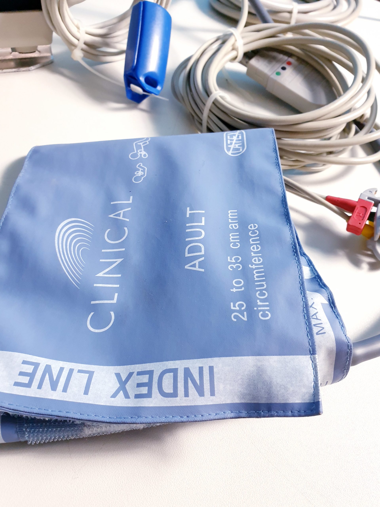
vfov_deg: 67.3
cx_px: 190
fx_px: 381
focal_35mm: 26
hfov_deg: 53.1
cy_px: 254
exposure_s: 1/50
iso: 200
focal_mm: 4.3
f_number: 2.4
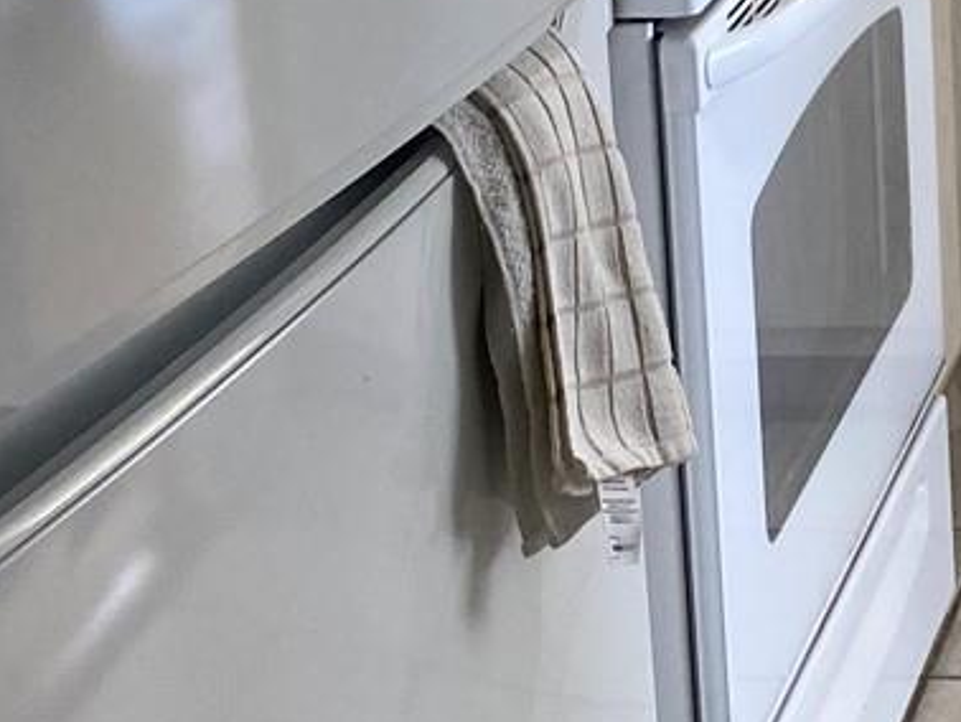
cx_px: 1518
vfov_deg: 12.8
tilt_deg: -11.9
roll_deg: +0.7
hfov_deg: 16.1
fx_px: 3056
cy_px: -343
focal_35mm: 110
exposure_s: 1/120
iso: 125
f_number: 1.8
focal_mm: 4.25
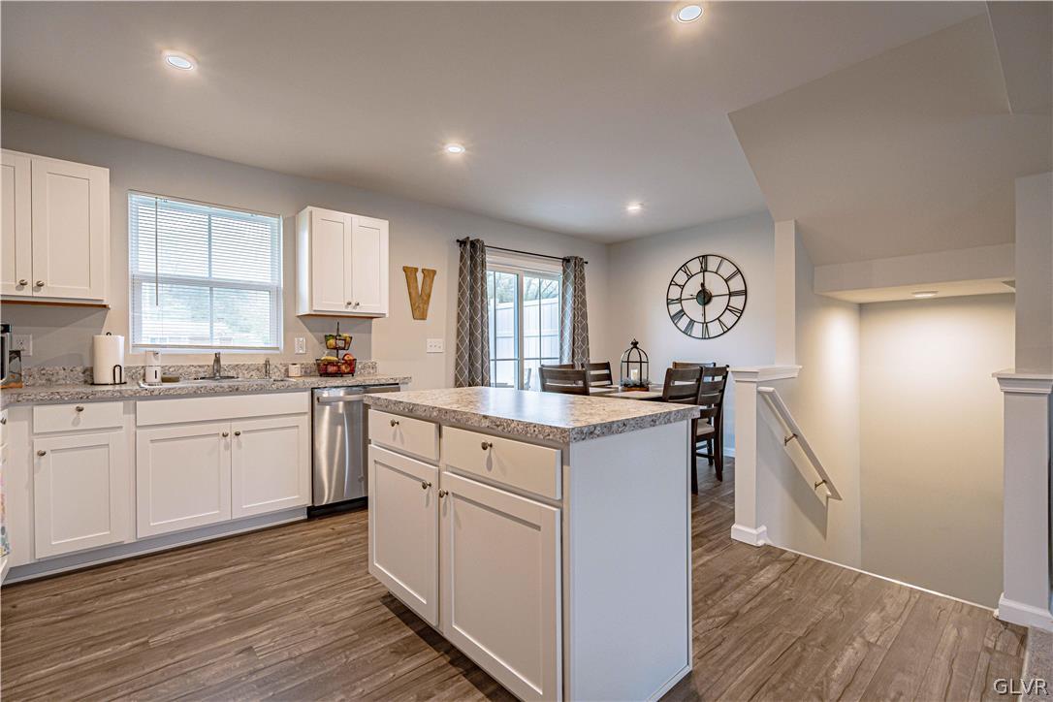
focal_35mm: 16
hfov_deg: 96.7
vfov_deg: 73.7
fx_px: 468
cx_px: 526
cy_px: 351
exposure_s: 1/320
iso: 640
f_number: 5
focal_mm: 16
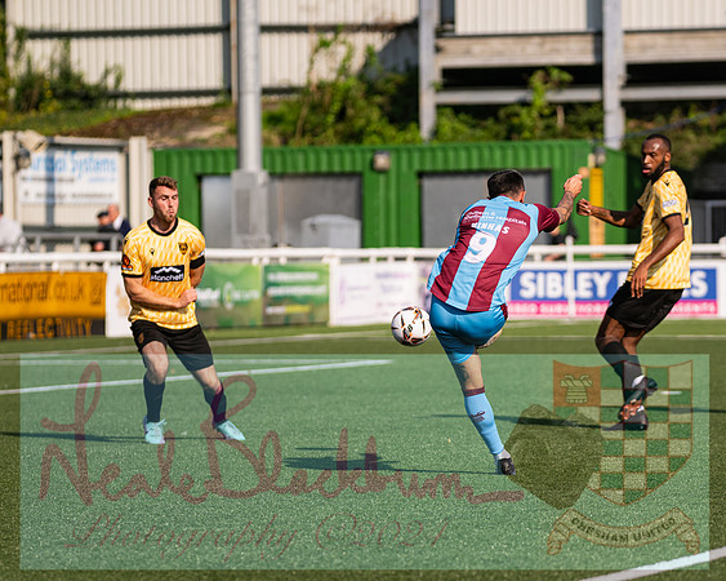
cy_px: 296
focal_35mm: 223
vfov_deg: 6.9
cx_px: 447
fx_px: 4794
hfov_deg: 8.7
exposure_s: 1/4000
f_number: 2.8
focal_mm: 160
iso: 200
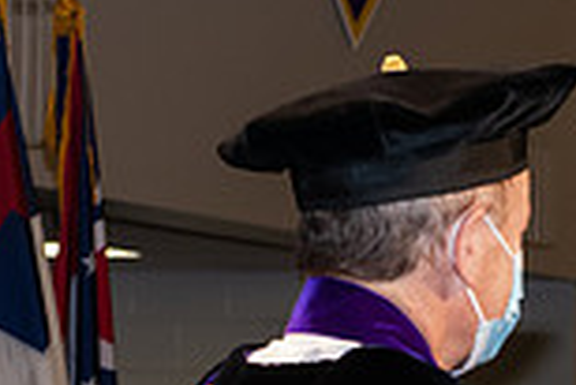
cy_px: 559
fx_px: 3731
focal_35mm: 233
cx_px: 797
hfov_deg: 8.7
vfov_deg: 5.9
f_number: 6.3
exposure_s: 1/200
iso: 1600
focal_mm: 62
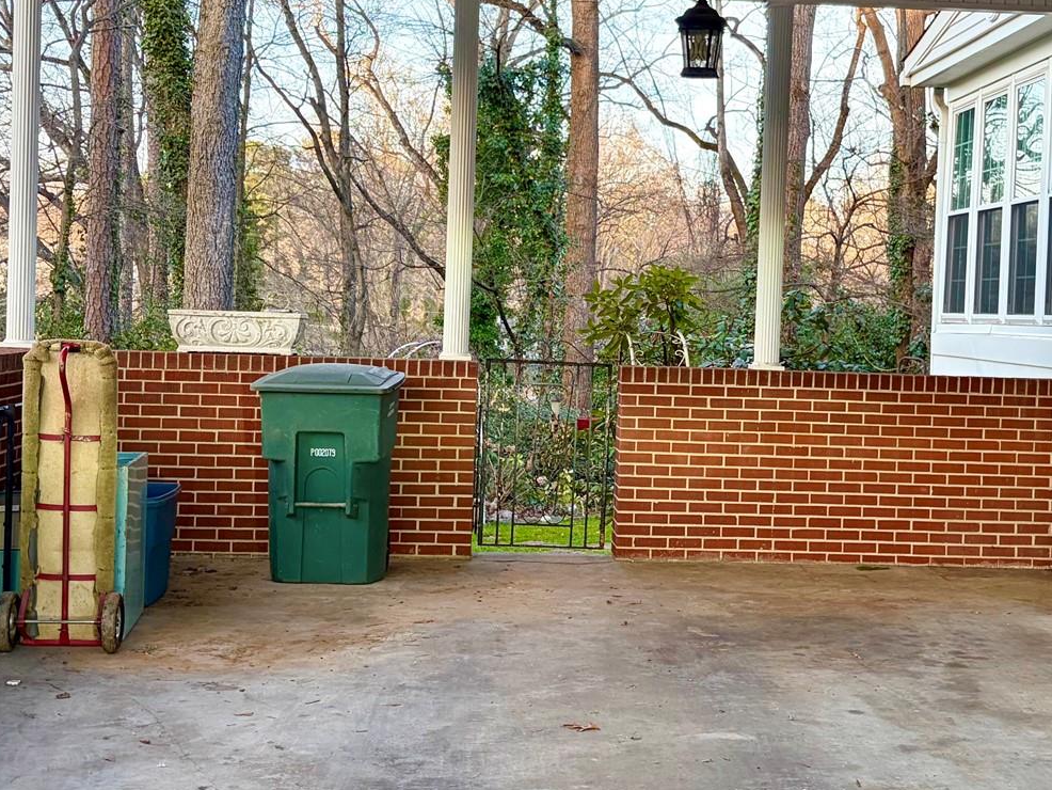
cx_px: 643
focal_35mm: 54
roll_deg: -1.0
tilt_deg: -0.2
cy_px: 316
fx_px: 1641
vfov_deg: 27.0
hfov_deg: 35.4
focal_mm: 5.96
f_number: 1.6
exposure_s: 1/207
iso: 100
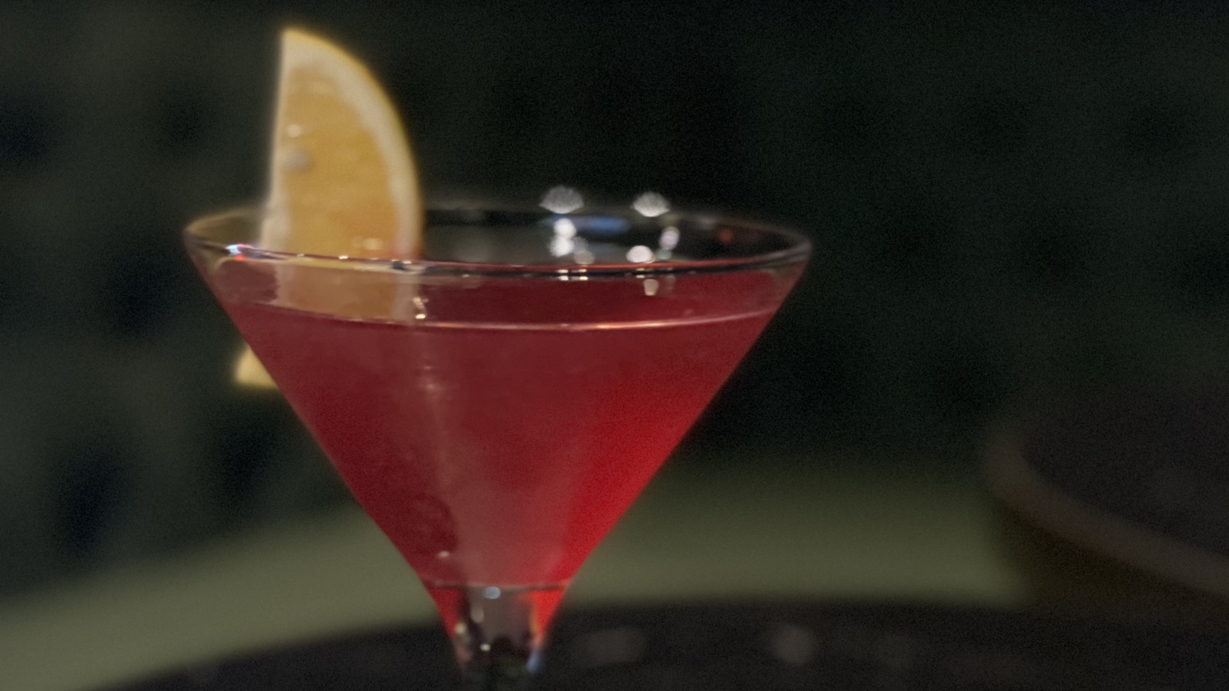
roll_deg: -2.8
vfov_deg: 15.9
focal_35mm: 76
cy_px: 445
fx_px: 2477
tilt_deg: -10.7
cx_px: 618
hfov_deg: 27.9
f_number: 2
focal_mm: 6
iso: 1250
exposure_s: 1/15
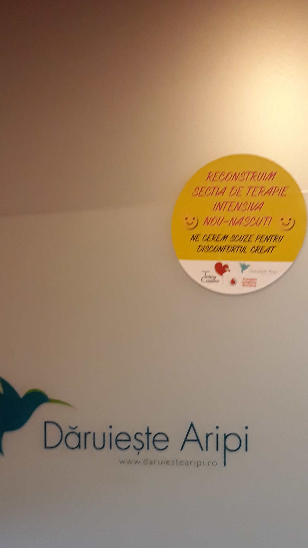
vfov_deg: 39.1
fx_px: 741
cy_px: 435
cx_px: 158
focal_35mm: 51
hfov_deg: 23.5
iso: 250
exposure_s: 1/25
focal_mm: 3.71
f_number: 1.7
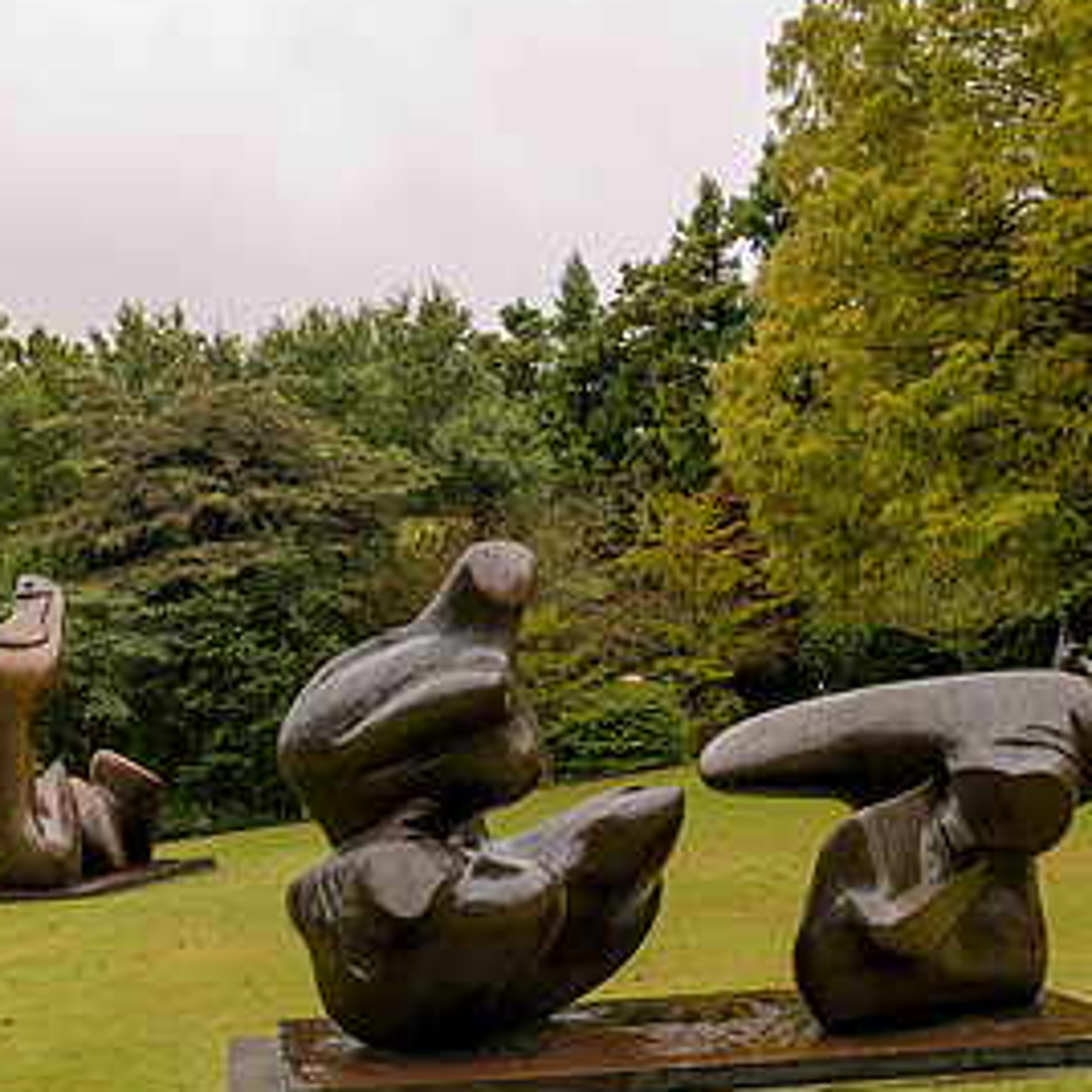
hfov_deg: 29.9
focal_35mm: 57
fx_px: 2034
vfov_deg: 30.0
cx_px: 416
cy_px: 499
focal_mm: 29
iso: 64
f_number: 7.1
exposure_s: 1/100
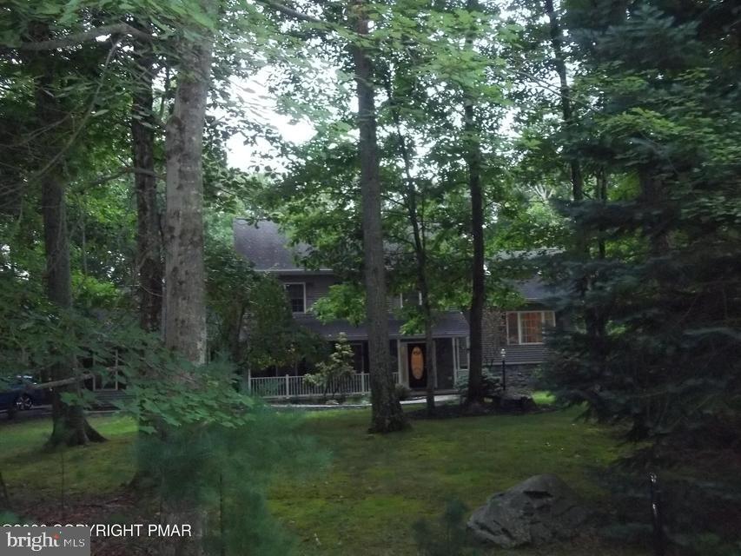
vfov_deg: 44.2
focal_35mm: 32
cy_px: 278
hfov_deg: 56.8
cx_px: 370
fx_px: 685
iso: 400
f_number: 2.9
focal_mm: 5.7
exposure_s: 1/30
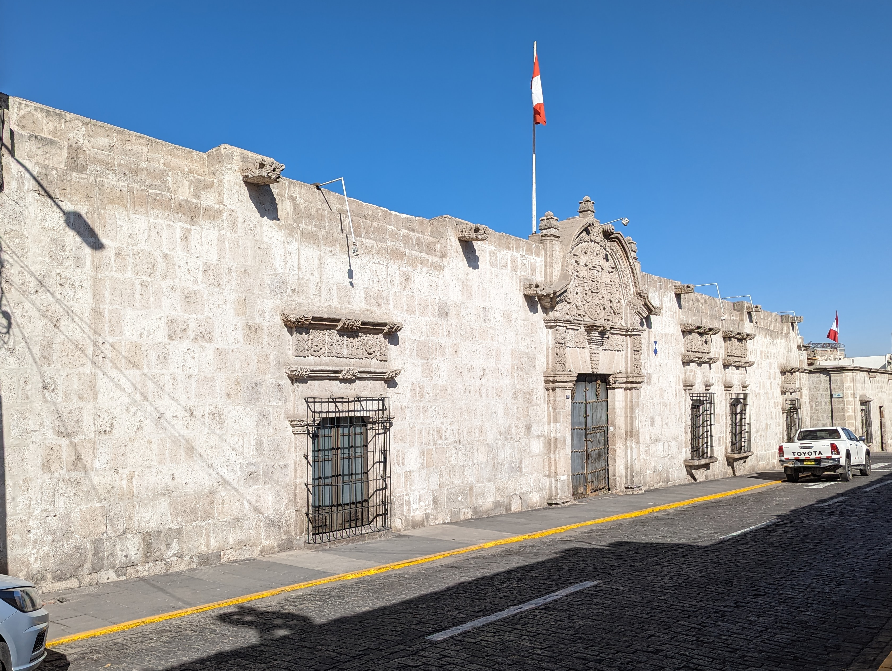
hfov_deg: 61.5
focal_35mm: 29
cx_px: 405
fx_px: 748
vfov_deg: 48.2
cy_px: 382
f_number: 1.85
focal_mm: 6.81
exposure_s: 1/3058
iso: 62
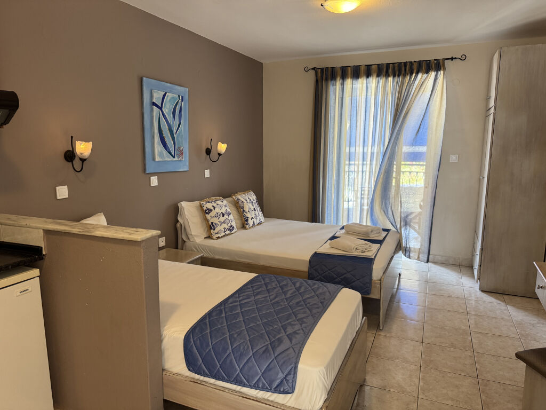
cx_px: 273
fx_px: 379
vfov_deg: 56.8
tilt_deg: -9.1
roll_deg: +0.7
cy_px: 205
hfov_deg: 71.6
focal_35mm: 24
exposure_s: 1/50
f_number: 1.78
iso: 250
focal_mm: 6.76
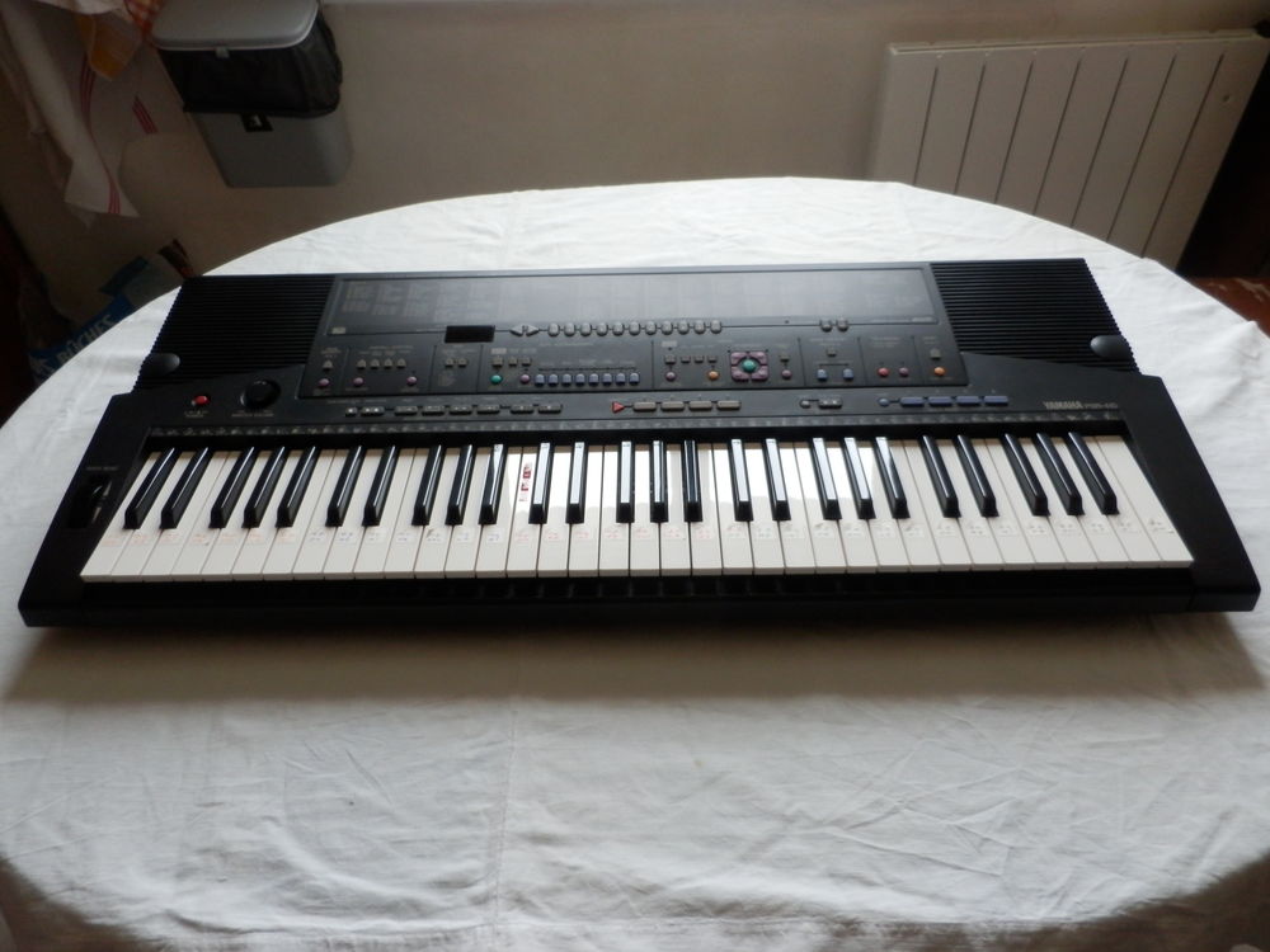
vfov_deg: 56.8
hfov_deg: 71.6
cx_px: 635
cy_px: 476
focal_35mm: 24
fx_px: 881
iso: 320
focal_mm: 4.2
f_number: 3
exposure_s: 1/30
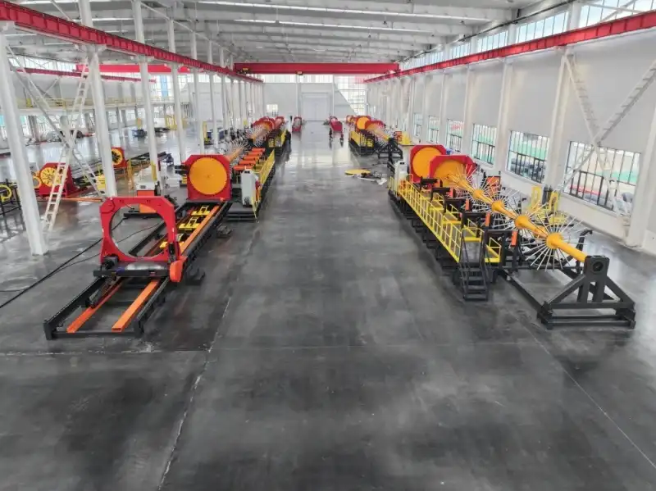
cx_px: 328
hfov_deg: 71.6
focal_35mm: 24
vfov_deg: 56.8
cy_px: 246
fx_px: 455
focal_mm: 12.29
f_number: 2.8
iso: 100
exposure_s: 1/80
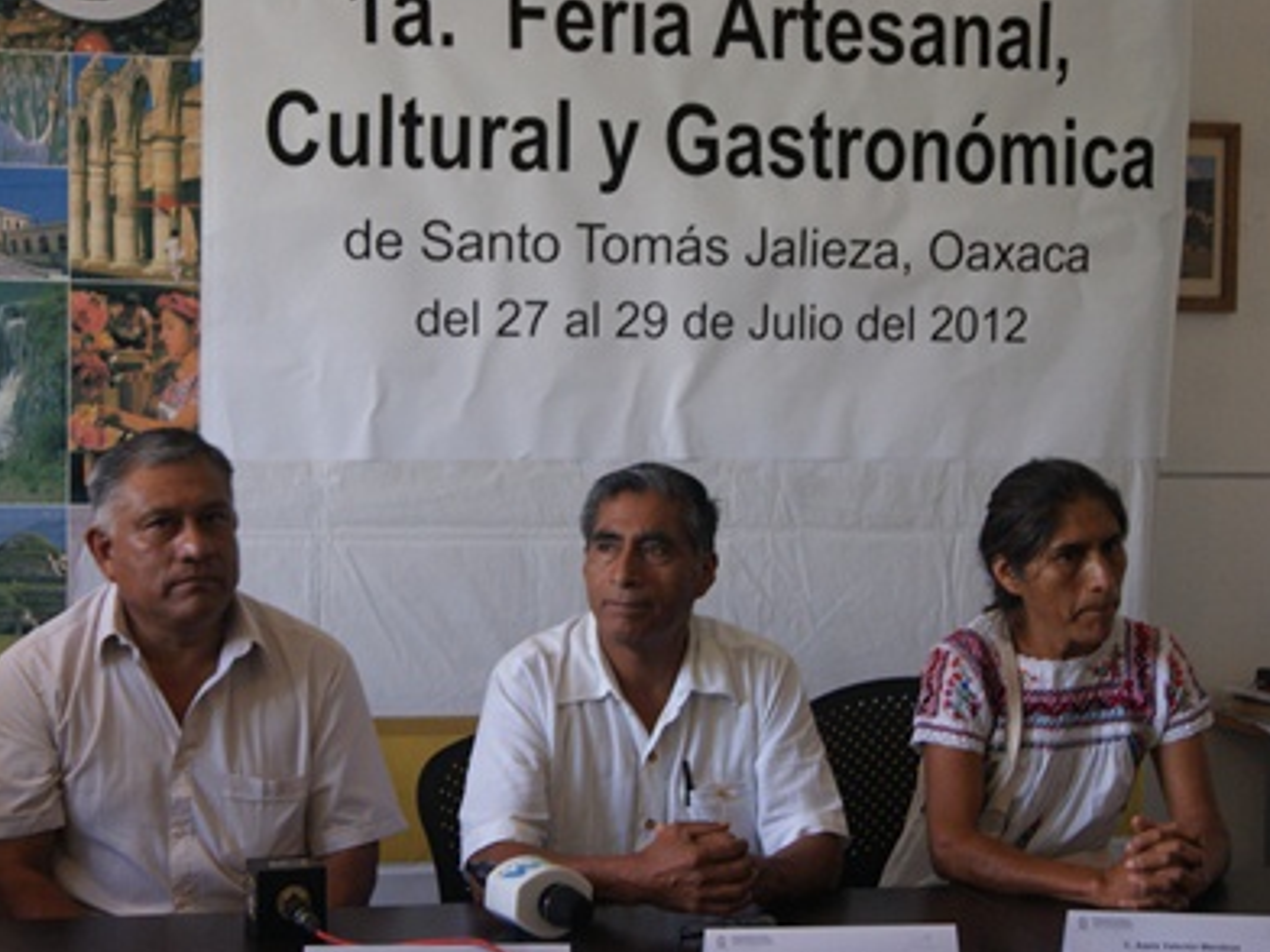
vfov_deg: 22.3
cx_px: 560
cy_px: 479
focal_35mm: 66
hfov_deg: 29.4
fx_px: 2421
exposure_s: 1/40
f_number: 5
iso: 400
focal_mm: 40
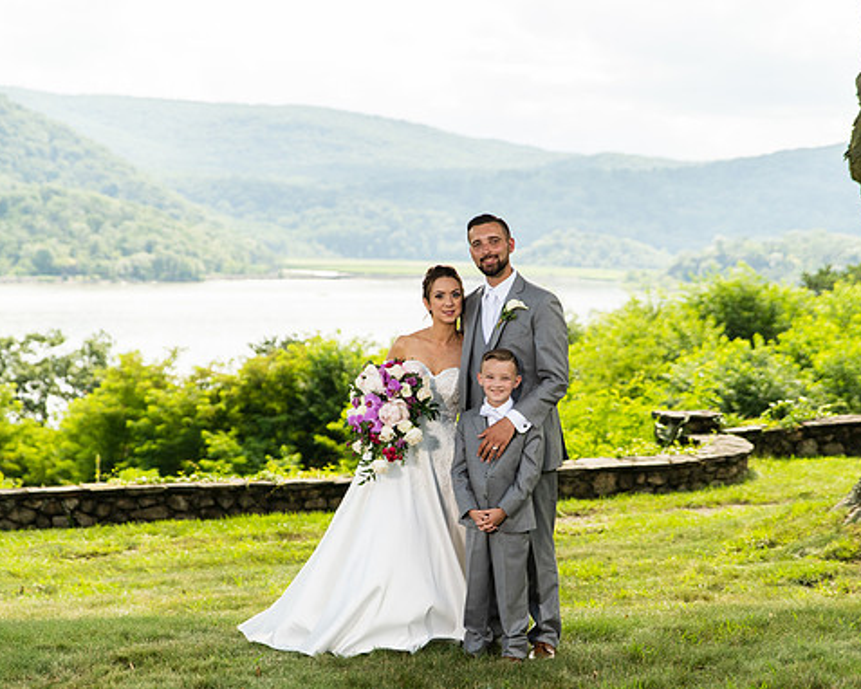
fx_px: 2141
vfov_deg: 18.3
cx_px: 498
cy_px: 362
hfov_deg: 22.7
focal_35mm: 84
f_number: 2.8
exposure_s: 1/4000
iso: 1000
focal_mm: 70
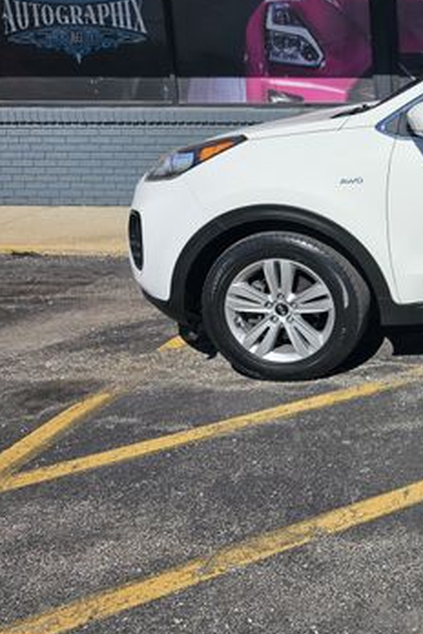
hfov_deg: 25.7
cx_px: 567
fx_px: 775
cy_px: 206
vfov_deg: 43.8
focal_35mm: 44
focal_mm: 6.3
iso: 10
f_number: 1.7
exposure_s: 1/1761
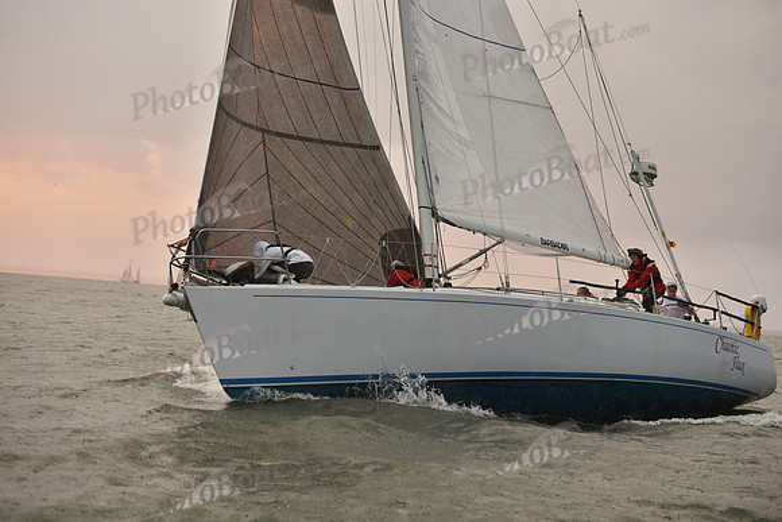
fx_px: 1521
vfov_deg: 19.5
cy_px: 261
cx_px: 391
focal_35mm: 70
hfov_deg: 28.8
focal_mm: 70
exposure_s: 1/500
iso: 400
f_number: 4.5
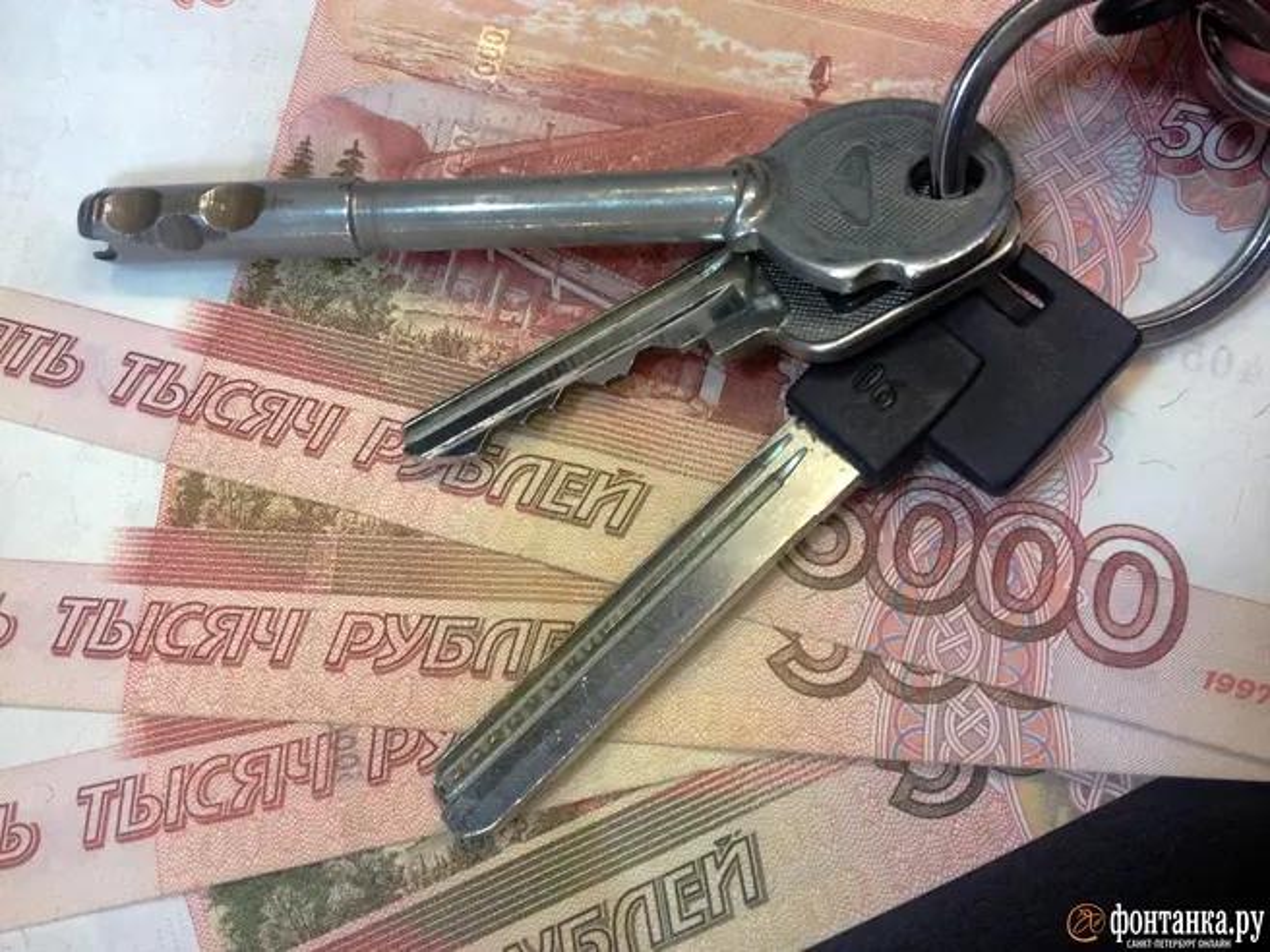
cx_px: 635
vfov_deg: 40.7
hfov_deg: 52.6
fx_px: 1284
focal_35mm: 35
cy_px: 476
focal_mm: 4.28
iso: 125
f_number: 2.4
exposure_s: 1/20
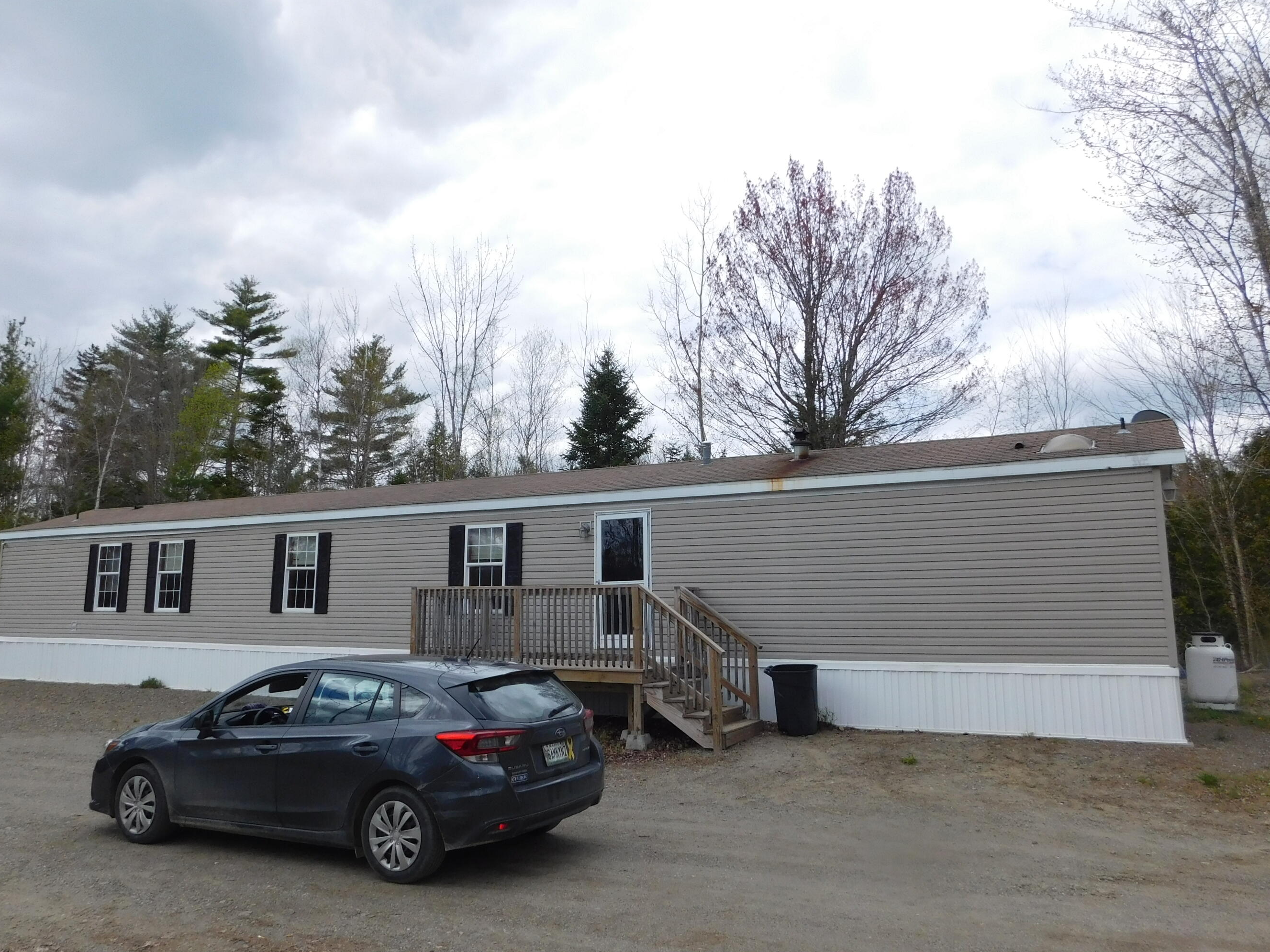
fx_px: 954
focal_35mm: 26
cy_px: 452
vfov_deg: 53.0
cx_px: 615
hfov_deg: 67.3
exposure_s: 1/400
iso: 125
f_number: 6
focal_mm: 4
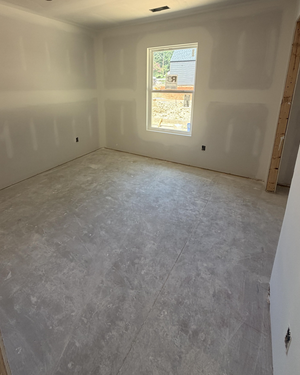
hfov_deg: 73.5
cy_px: 137
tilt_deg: -13.3
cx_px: 132
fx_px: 200
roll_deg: -0.2
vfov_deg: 84.4
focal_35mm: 18
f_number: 2.2
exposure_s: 1/121
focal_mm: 2.22
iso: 100
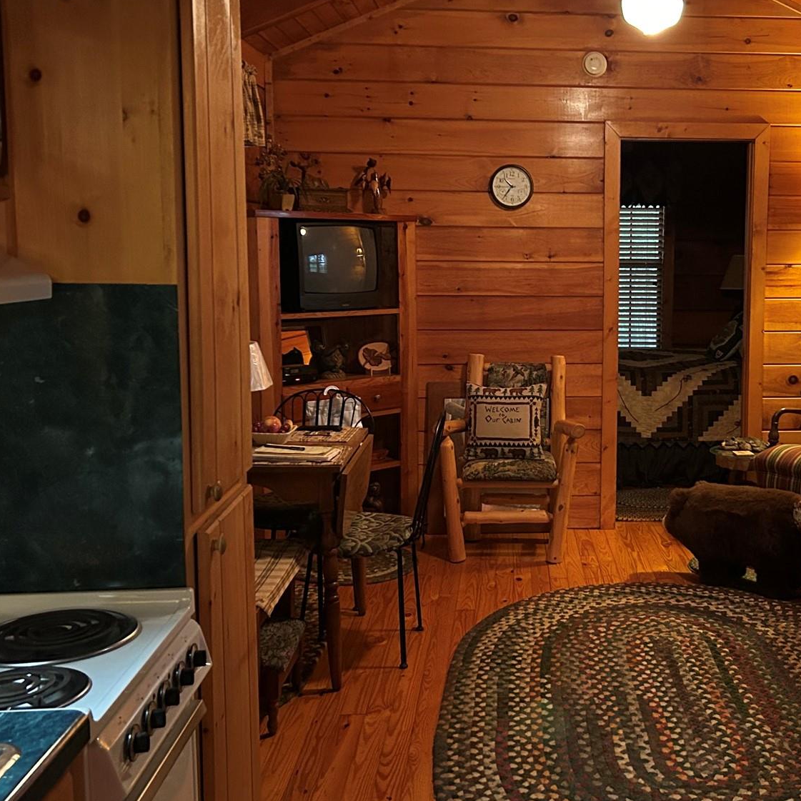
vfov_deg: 40.0
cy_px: 373
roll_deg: -0.6
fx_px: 1100
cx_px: 591
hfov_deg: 39.1
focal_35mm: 42
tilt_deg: -7.5
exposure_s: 1/30
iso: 640
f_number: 1.5
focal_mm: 5.7
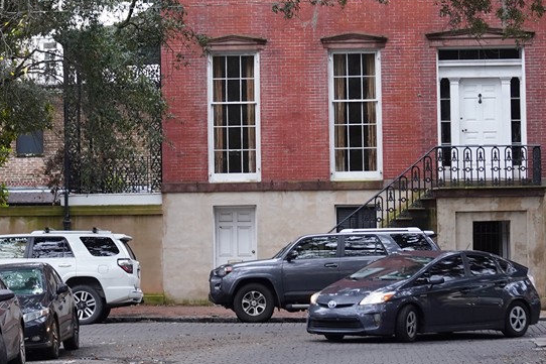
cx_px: 232
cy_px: 1
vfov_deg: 8.8
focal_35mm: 155
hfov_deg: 13.2
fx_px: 2350
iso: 500
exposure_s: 1/100
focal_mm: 42
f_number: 5.6
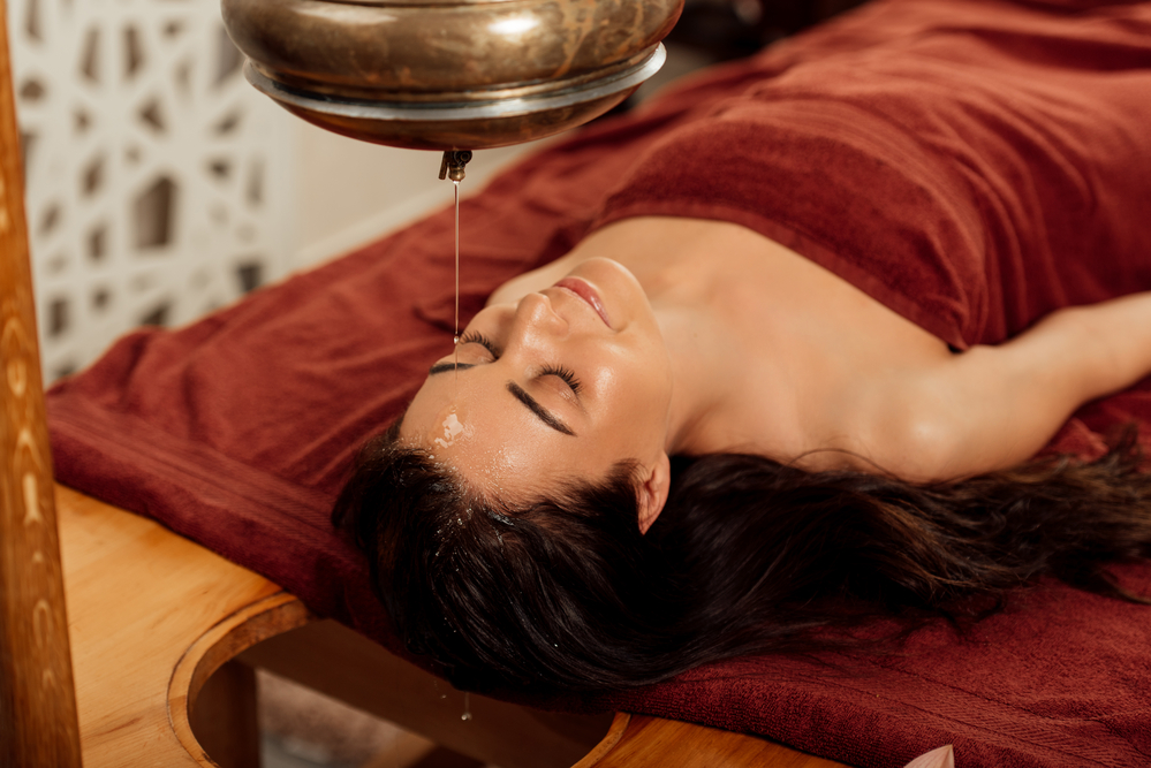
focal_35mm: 70
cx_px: 576
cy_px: 384
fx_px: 2239
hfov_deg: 28.8
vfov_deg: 19.5
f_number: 3.5
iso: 160
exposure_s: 1/250
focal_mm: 70
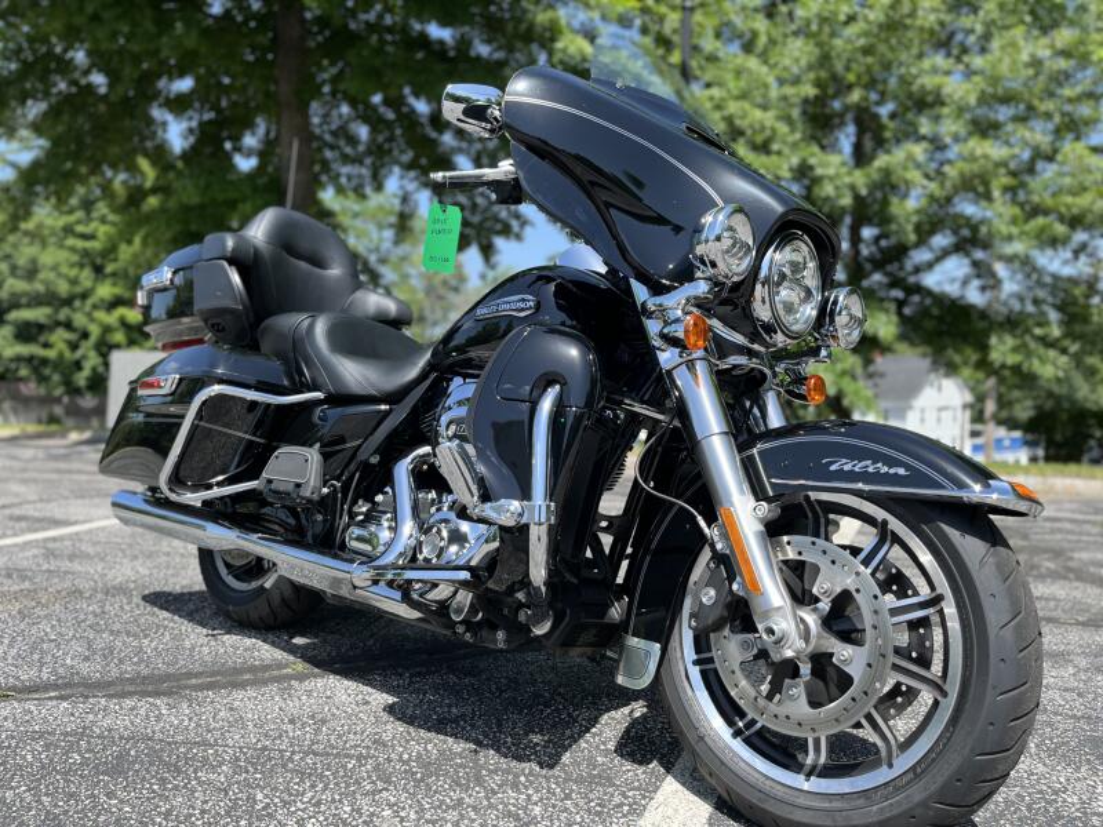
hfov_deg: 67.3
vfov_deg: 53.1
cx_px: 552
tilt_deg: -3.9
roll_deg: +0.7
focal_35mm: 26
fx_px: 828
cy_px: 414
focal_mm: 5.1
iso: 50
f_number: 1.6
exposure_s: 1/1186
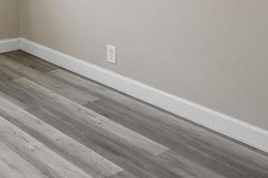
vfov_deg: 20.5
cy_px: -93
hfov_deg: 30.5
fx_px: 417
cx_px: -50
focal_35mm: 56
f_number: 8
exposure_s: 1/13
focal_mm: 18
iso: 320
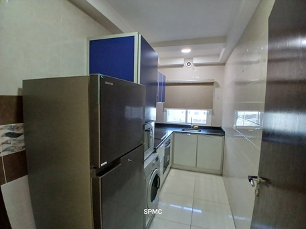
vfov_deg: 74.8
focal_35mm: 17
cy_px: 114
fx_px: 150
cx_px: 153
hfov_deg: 91.0
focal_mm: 1.4
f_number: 2.2
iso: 160
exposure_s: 1/33.3
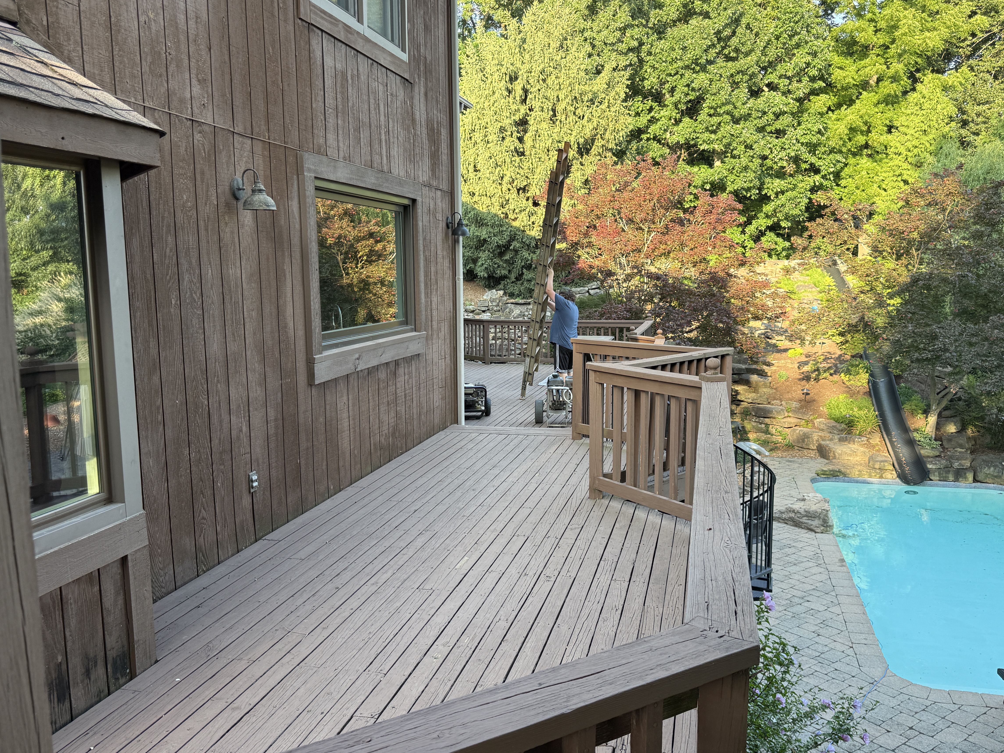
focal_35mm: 30
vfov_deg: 46.8
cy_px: 391
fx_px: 870
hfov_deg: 59.9
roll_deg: +0.9
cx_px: 546
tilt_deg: -8.8
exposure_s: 1/217
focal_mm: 6.76
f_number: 1.78
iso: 64
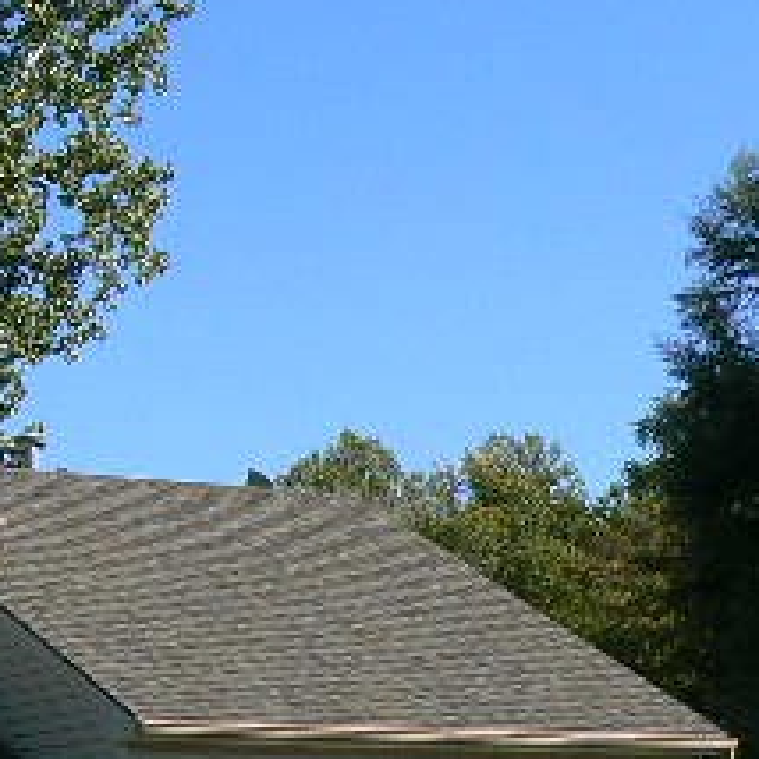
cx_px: -188
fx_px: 2952
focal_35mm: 119
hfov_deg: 14.1
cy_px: 649
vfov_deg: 14.5
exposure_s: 1/400
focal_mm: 6
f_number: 6.3
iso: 80
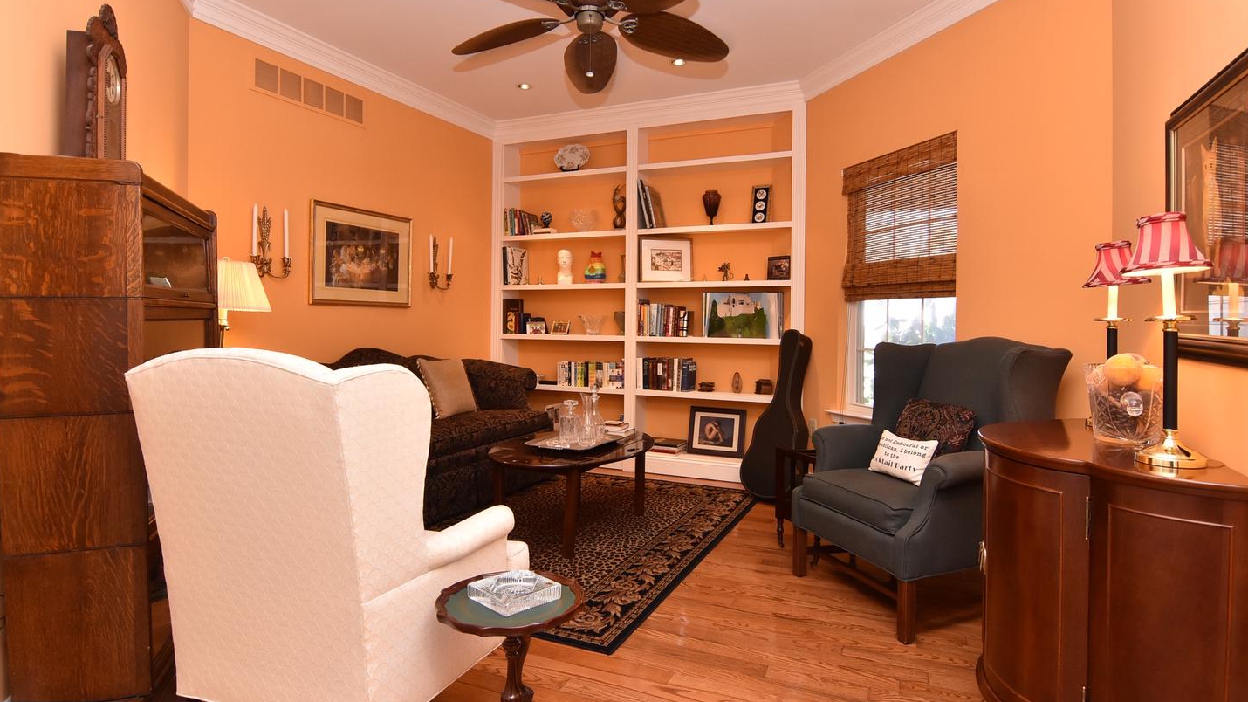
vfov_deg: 58.3
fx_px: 629
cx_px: 624
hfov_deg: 89.6
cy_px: 327
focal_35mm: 19
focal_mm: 12
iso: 800
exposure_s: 1/30
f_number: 6.3
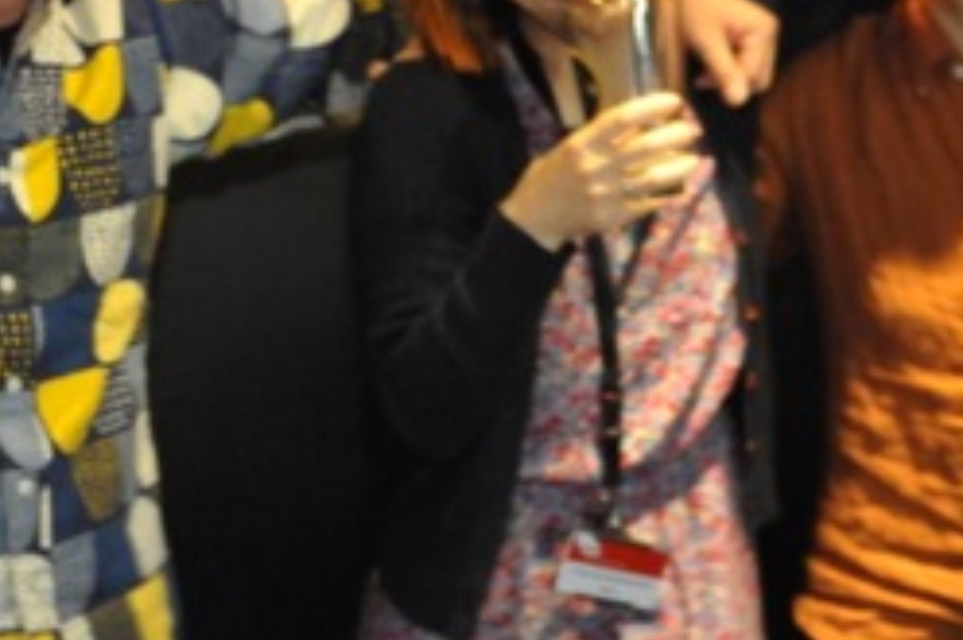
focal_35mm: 80
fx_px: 2139
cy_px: 272
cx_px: 233
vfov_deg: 17.0
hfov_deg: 25.1
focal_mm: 31
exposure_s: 1/30
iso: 5000
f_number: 2.8
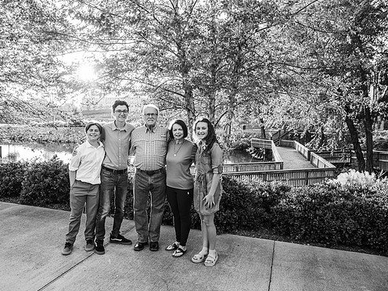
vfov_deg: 51.4
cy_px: 144
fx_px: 303
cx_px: 171
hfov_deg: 65.1
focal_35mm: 27
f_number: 3.2
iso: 250
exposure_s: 1/320
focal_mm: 24
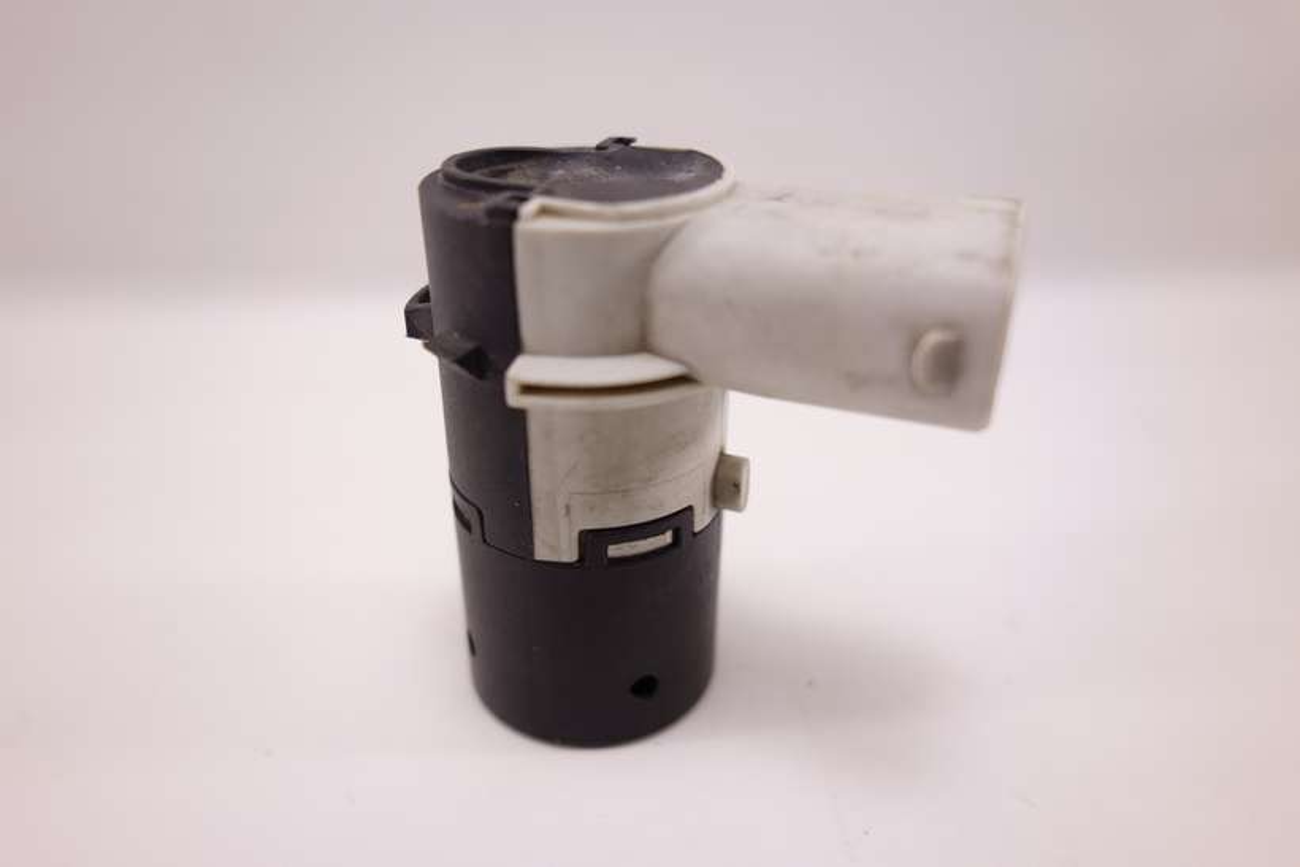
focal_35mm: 28
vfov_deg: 46.4
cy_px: 434
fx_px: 1011
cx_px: 650
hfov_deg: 65.5
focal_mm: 10.4
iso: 125
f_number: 2.5
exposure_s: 1/100
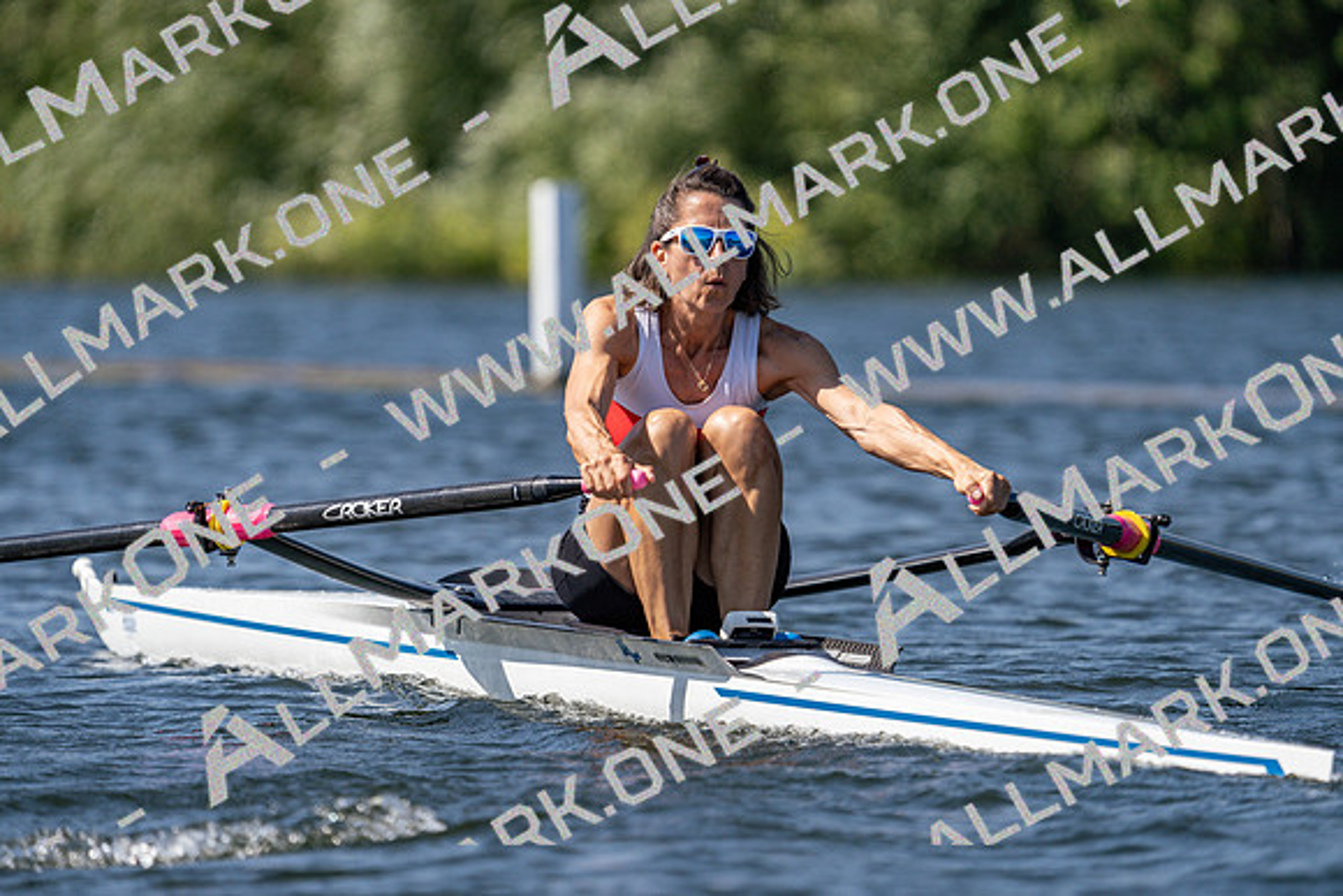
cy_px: 448
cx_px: 672
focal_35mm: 437
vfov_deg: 3.1
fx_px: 16306
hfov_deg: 4.7
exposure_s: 1/2000
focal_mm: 437
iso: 250
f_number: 6.3
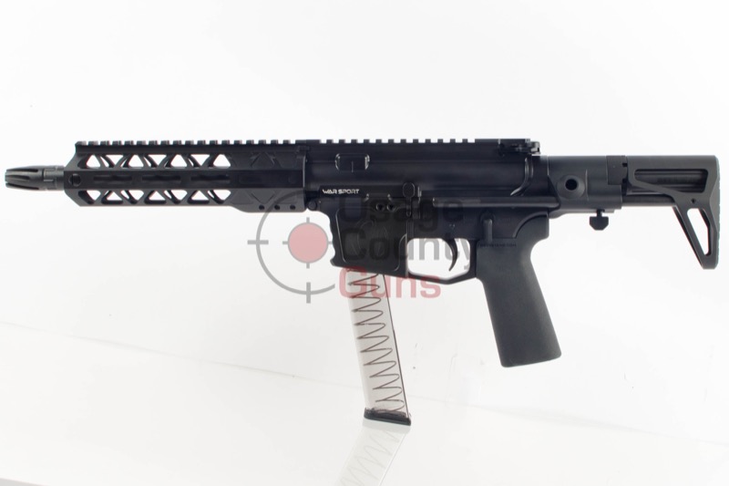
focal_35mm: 52
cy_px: 243
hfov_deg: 37.9
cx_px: 364
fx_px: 1063
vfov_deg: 25.7
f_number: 9
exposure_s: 1/200
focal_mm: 35
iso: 200
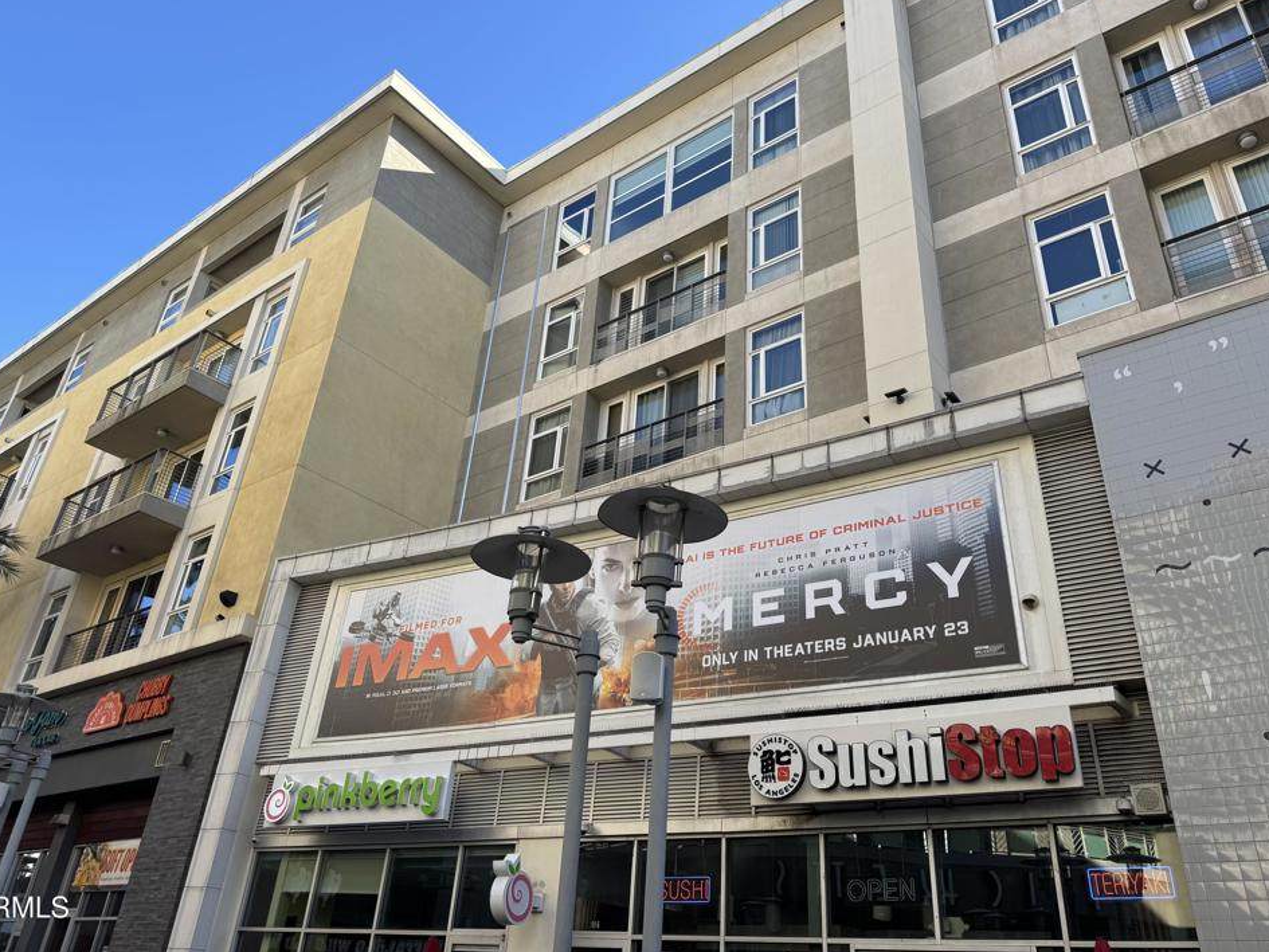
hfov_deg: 67.3
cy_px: 439
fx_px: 953
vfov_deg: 53.0
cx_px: 654
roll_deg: -3.6
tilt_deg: +30.9
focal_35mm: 26
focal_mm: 6.76
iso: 80
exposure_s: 1/1425
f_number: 1.78
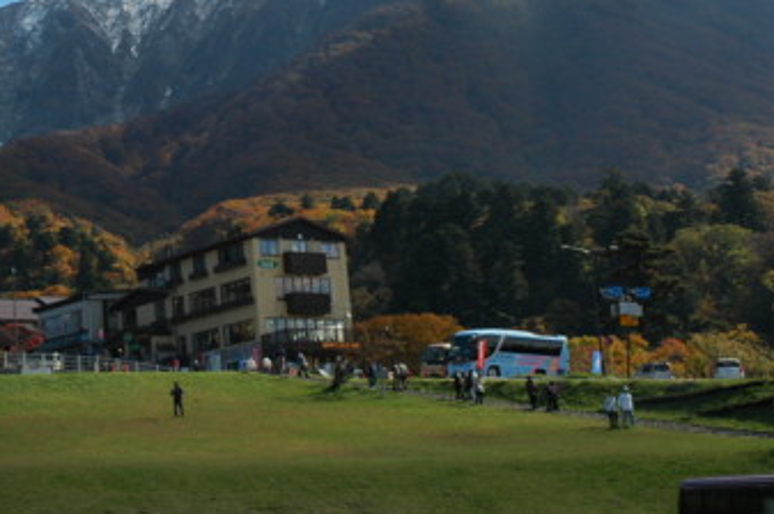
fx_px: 1780
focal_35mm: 83
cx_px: 96
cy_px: 102
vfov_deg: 16.3
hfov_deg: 23.9
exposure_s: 1/400
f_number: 11
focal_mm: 31
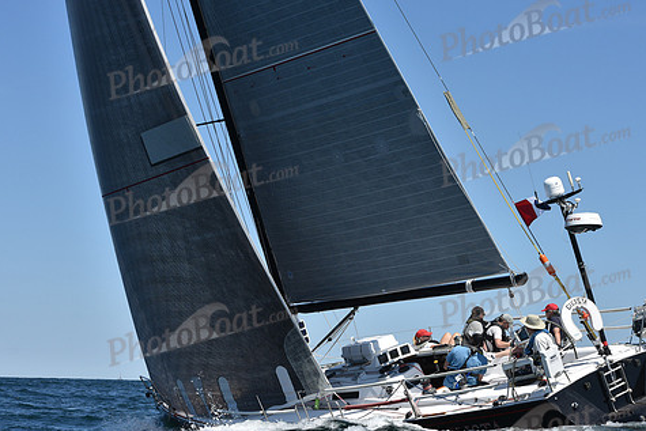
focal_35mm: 105
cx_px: 370
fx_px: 1885
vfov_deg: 13.0
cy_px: 241
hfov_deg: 19.4
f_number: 7.1
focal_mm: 86
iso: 250
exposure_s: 1/1600
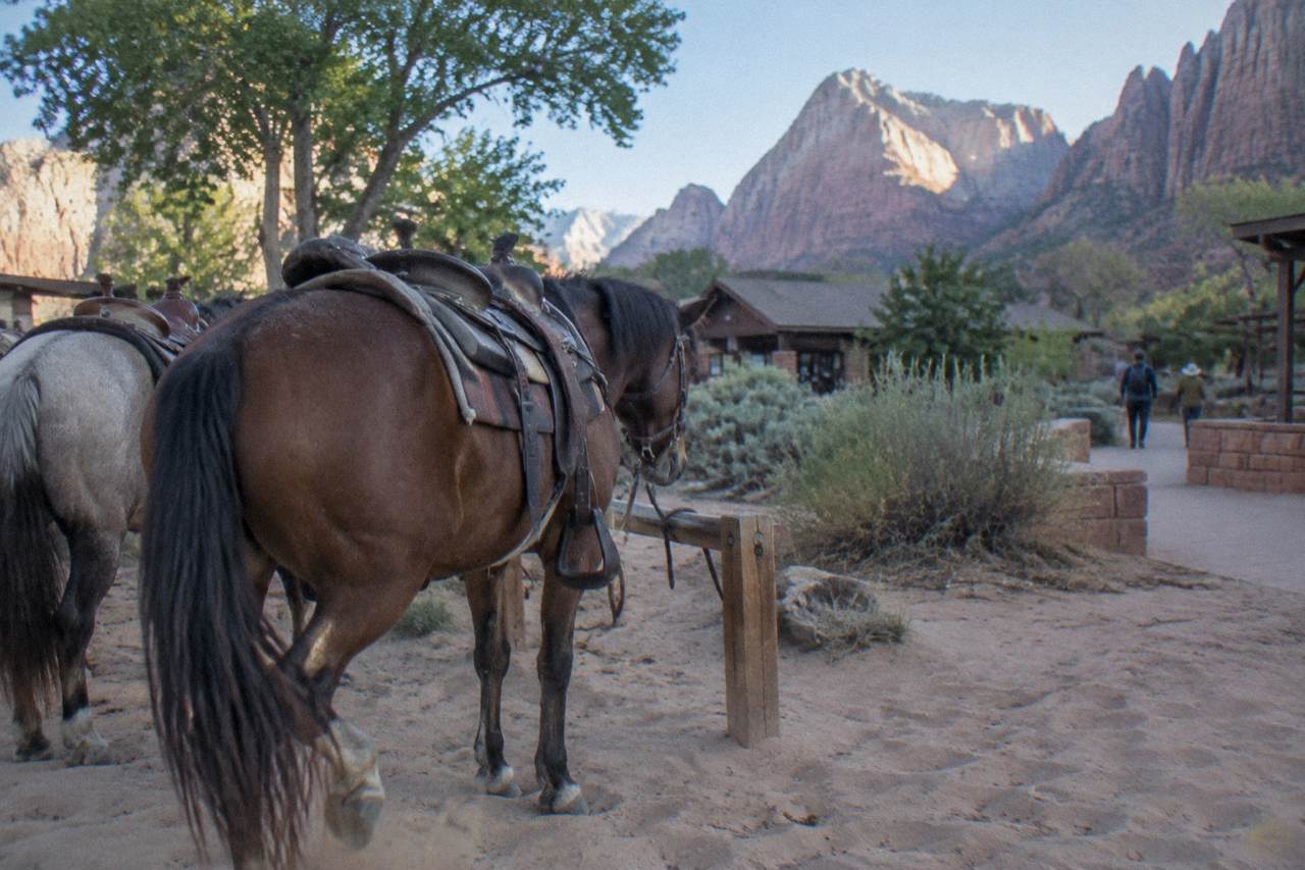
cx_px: 652
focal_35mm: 35
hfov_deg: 54.4
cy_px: 435
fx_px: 1268
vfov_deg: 37.8
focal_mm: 35
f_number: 7.1
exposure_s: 1/400
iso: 320
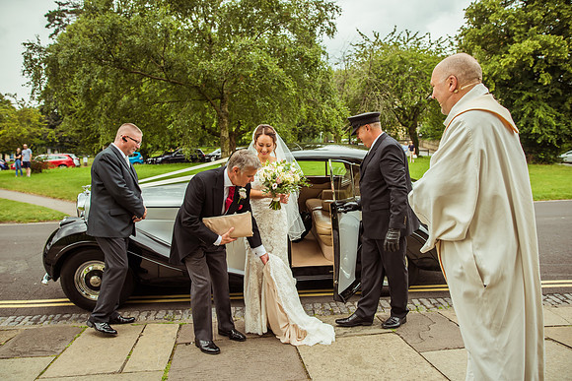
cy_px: 190
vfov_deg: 52.6
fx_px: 386
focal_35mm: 24
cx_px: 286
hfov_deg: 73.1
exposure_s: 1/1250
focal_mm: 24
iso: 160
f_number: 3.5
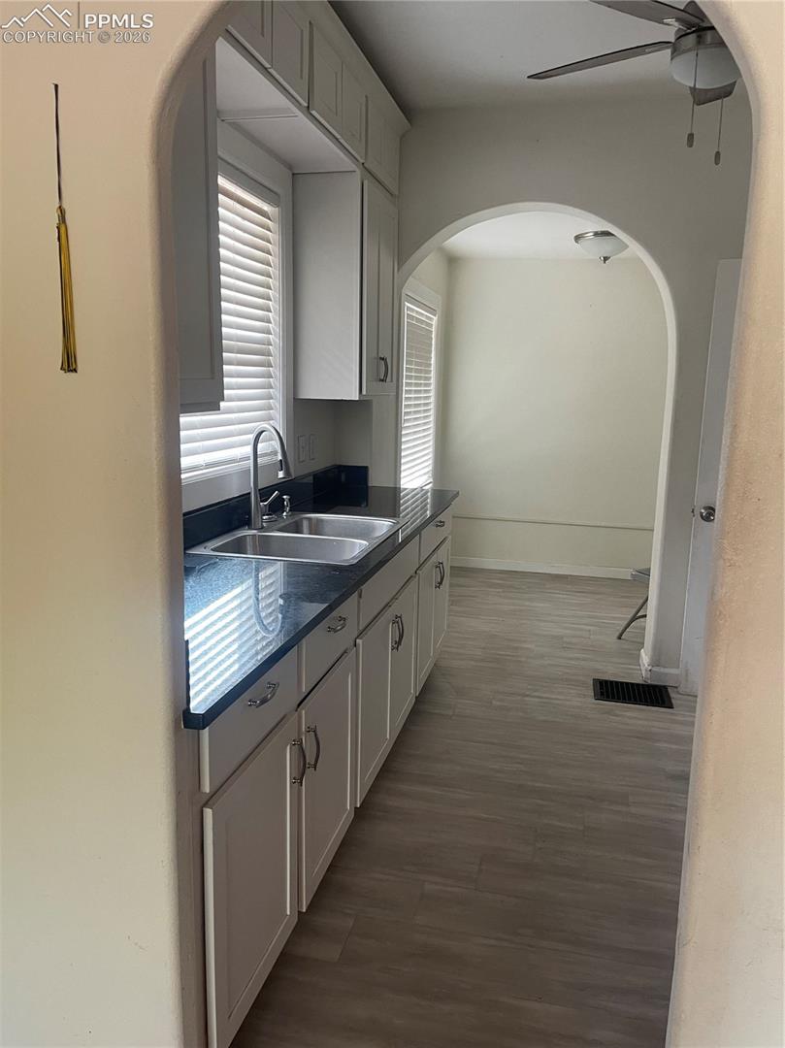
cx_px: 392
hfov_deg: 54.8
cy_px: 524
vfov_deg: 69.4
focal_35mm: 25
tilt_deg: -12.0
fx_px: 757
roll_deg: -2.2
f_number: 1.6
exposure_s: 1/60
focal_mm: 5.1
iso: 160
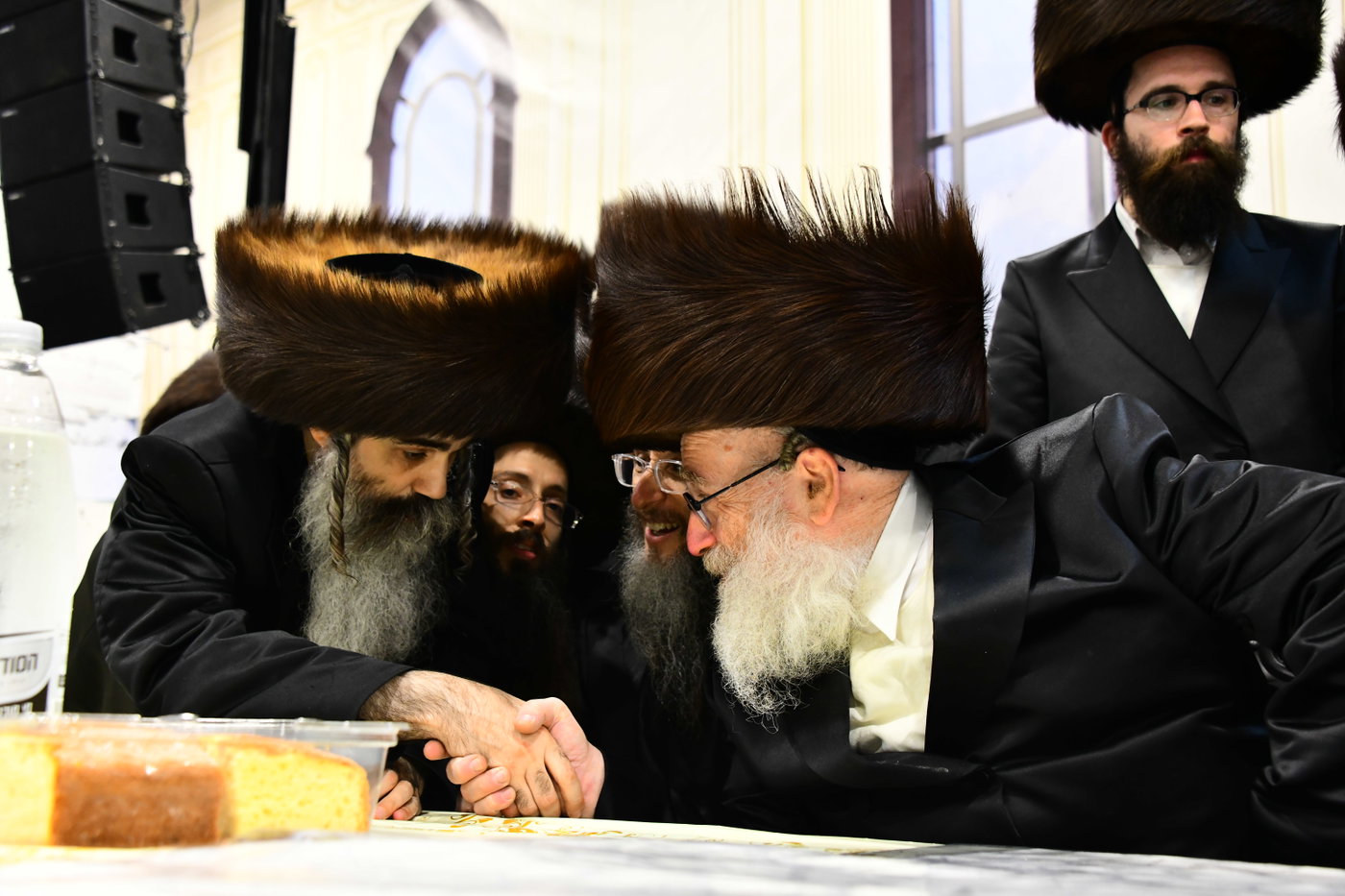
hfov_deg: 46.4
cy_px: 448
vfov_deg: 31.9
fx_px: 1569
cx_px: 672
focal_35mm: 42
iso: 2500
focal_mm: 42
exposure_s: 1/125
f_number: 5.6
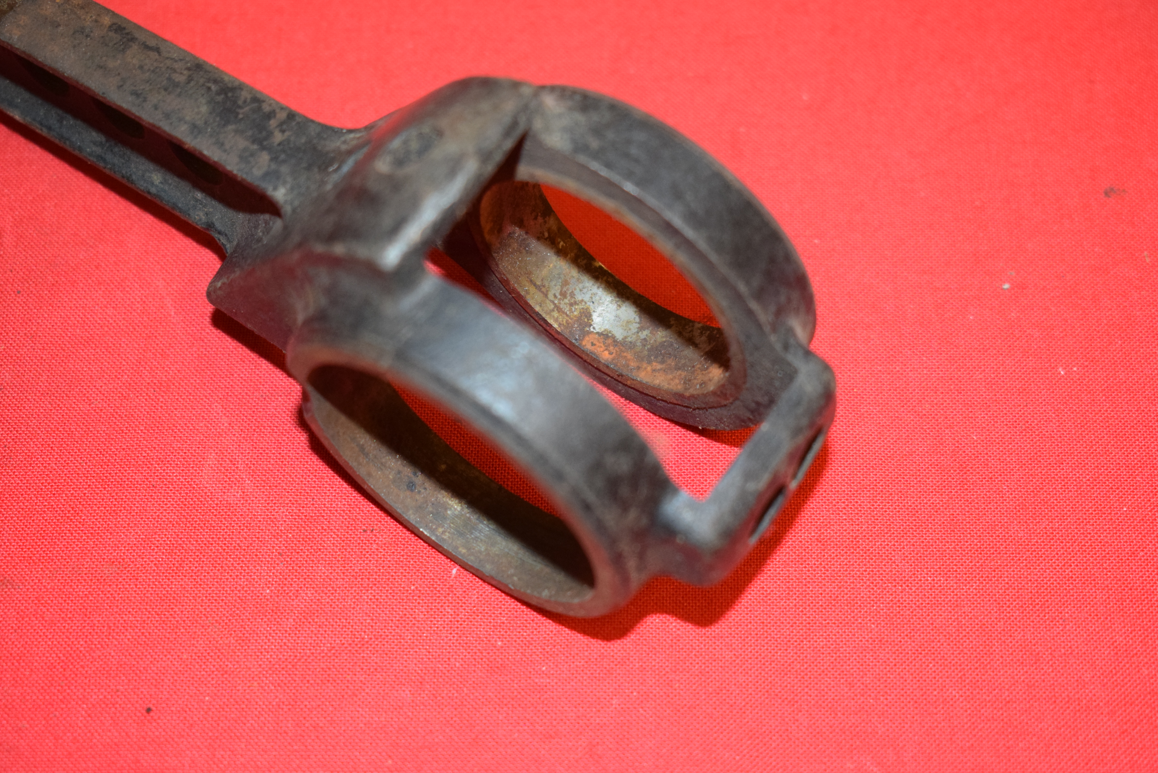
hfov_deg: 29.9
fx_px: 2172
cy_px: 386
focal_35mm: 68
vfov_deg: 20.2
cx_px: 579
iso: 2000
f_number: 5
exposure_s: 1/125
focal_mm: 45
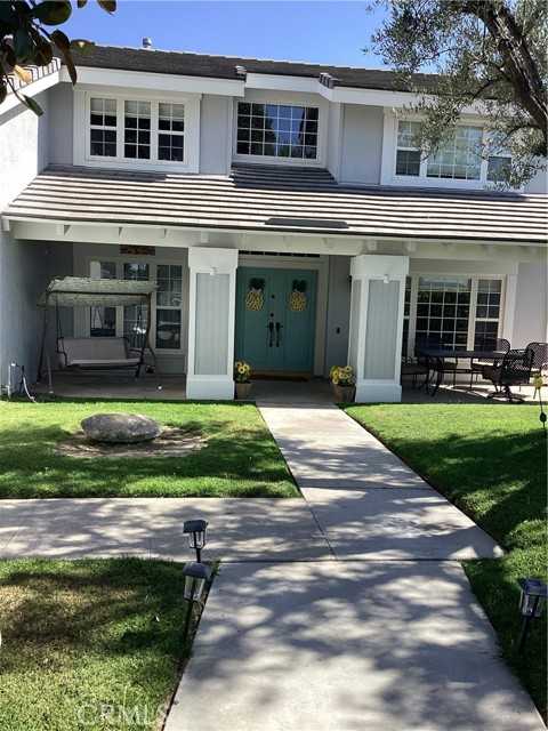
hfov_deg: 45.4
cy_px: 366
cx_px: 274
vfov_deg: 58.4
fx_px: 654
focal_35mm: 31
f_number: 2.4
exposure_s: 1/631
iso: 25
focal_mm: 3.3
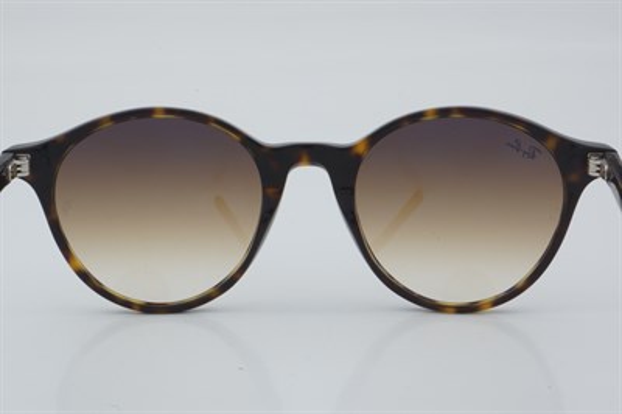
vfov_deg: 18.2
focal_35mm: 75
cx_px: 311
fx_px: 1295
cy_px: 207
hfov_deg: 27.0
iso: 100
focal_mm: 50
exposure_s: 1/4
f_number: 29
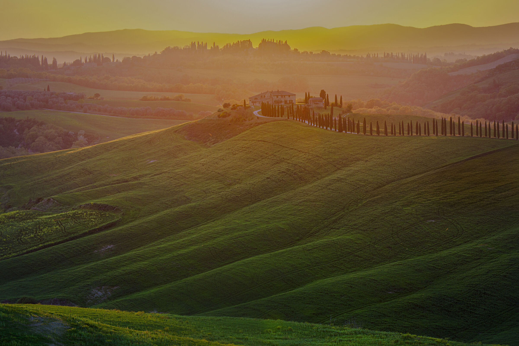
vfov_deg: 13.6
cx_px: 260
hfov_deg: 20.2
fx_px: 1456
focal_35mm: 101
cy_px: 173
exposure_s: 1/30
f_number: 8
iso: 100
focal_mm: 101
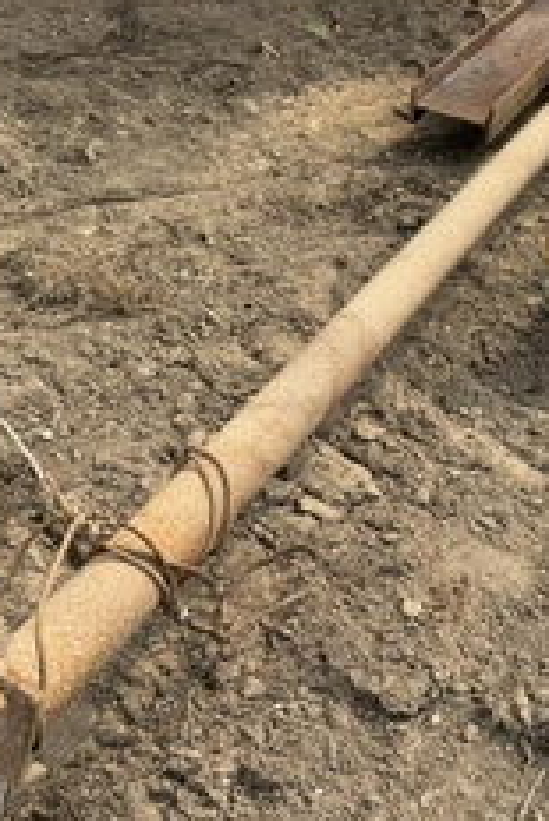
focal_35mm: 43
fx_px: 982
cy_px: 485
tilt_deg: -41.5
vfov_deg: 45.2
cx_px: 315
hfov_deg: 31.2
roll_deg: +5.0
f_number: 1.78
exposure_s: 1/2110
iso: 80
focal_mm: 6.76
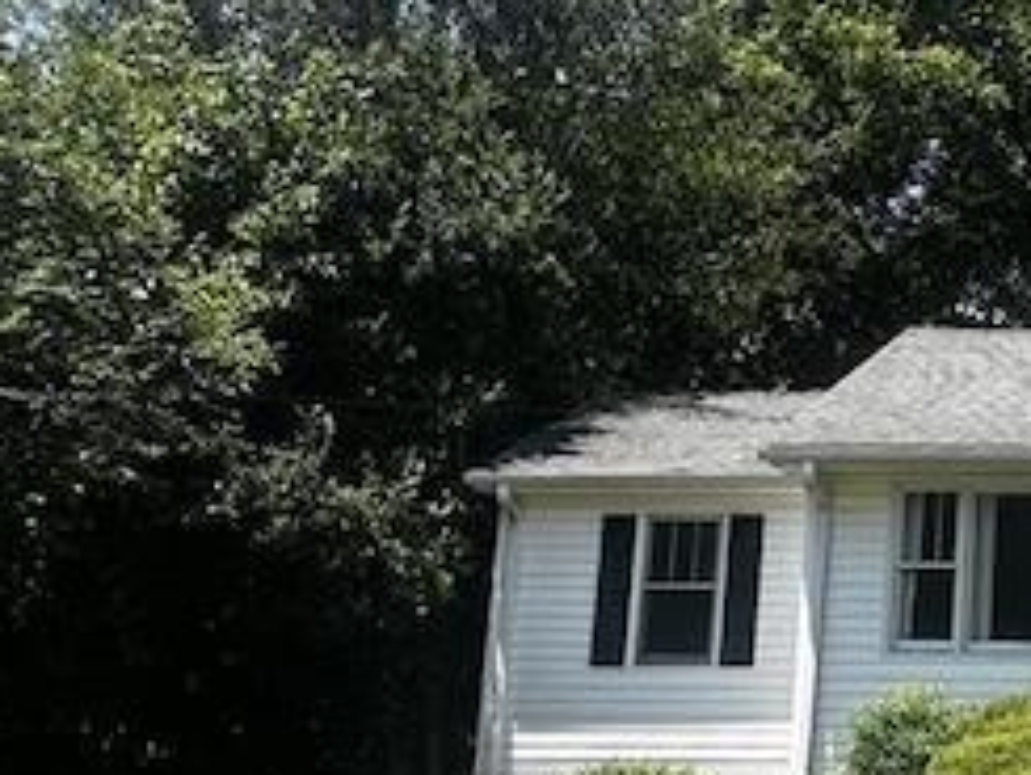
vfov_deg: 30.6
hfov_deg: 32.7
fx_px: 1401
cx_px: 1260
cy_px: 531
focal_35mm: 47
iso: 40
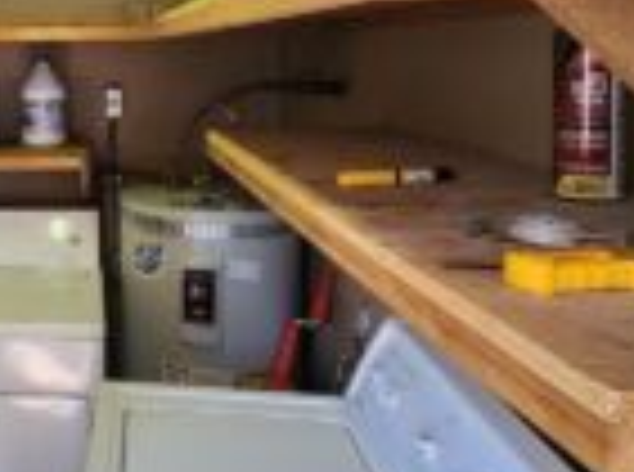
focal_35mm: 37
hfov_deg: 43.7
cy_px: 130
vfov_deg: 37.7
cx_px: 13
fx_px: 676
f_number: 2.2
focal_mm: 2.2
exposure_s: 1/60
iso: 125
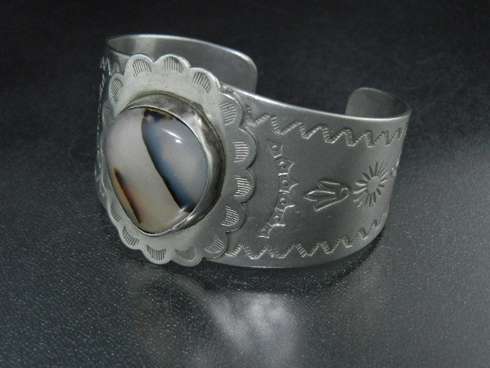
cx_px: 243
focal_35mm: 53
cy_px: 185
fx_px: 750
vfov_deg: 27.5
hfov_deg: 36.2
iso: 800
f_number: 7.8
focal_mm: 9.3
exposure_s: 1/30
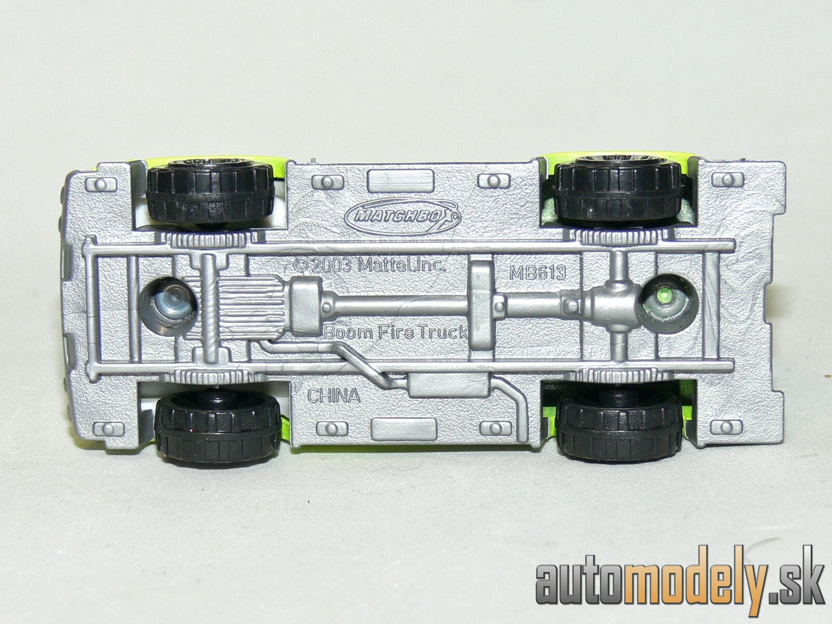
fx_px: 2596
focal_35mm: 108
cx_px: 416
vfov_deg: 13.7
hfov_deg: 18.2
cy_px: 312
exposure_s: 1/30
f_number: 4
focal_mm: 14.7
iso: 100
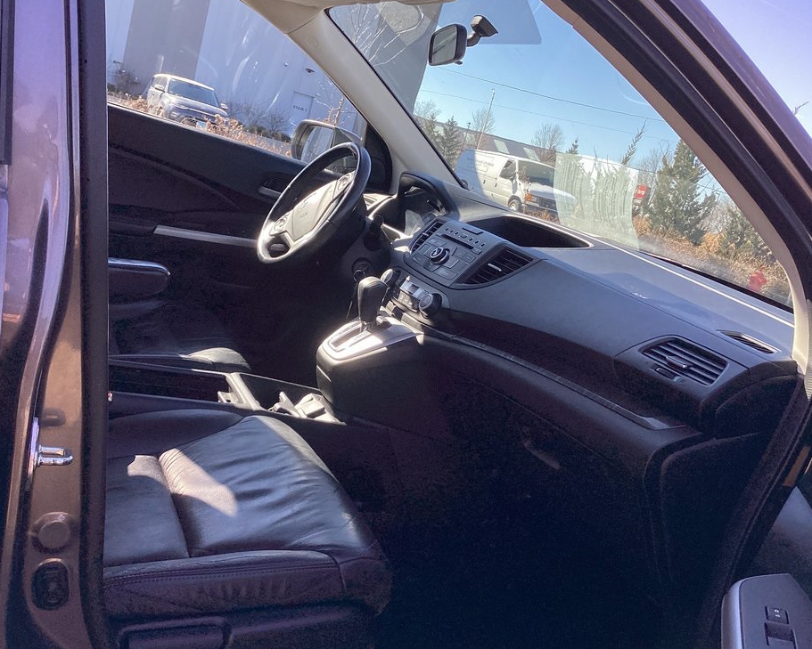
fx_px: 817
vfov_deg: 43.4
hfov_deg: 52.8
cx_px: 367
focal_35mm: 34
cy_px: 319
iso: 25
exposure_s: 1/463
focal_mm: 3.3
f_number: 2.4
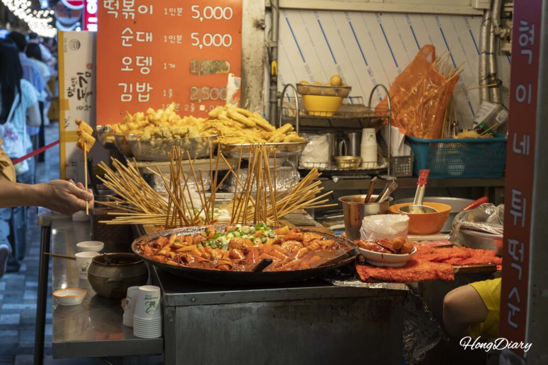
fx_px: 913
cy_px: 182
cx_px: 274
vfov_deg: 22.6
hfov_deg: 33.4
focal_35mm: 60
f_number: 5.6
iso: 1250
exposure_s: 1/160
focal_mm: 60
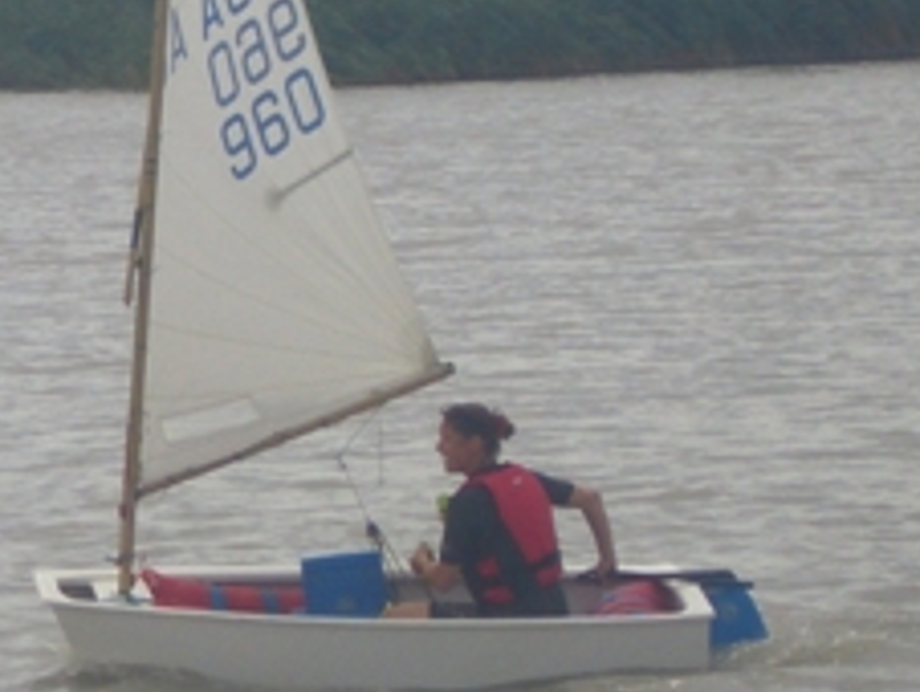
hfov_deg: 7.9
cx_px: -49
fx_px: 6625
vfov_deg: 6.0
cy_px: 236
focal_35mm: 249
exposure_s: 1/800
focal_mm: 14.6
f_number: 4.4
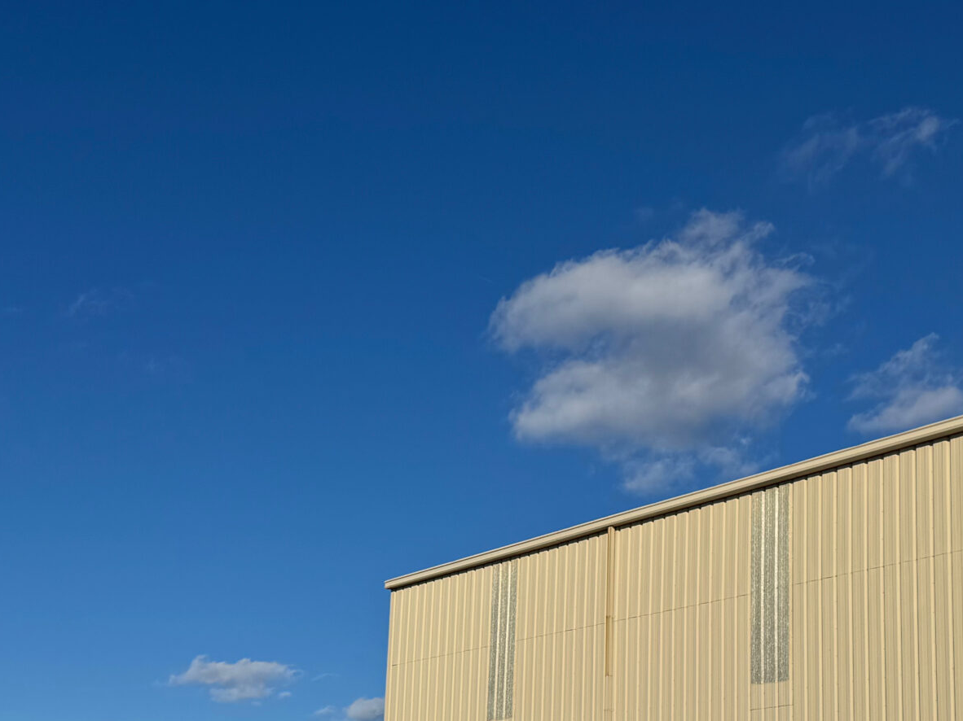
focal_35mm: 52
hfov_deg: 36.8
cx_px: 518
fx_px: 1446
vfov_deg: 26.9
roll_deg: -2.6
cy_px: 664
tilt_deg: +9.1
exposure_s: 1/12346
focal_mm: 6.76
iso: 80
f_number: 1.78
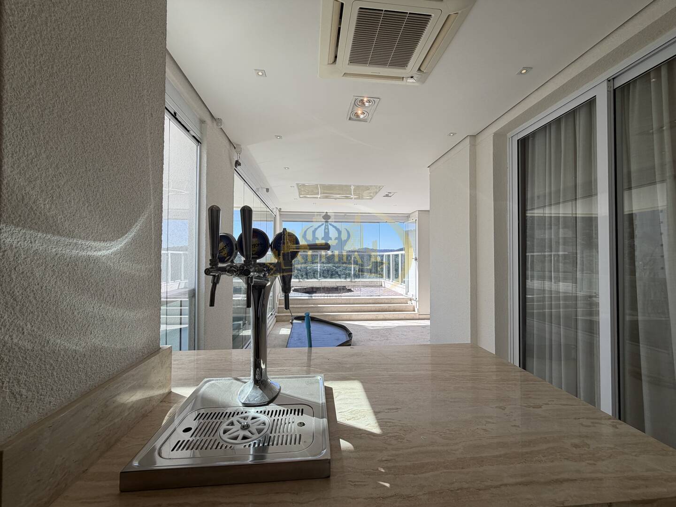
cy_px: 254
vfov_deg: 85.7
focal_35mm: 14
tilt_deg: +1.2
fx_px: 273
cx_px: 338
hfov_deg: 102.1
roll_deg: -0.3
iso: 50
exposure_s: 1/502
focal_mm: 2.22
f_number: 2.2
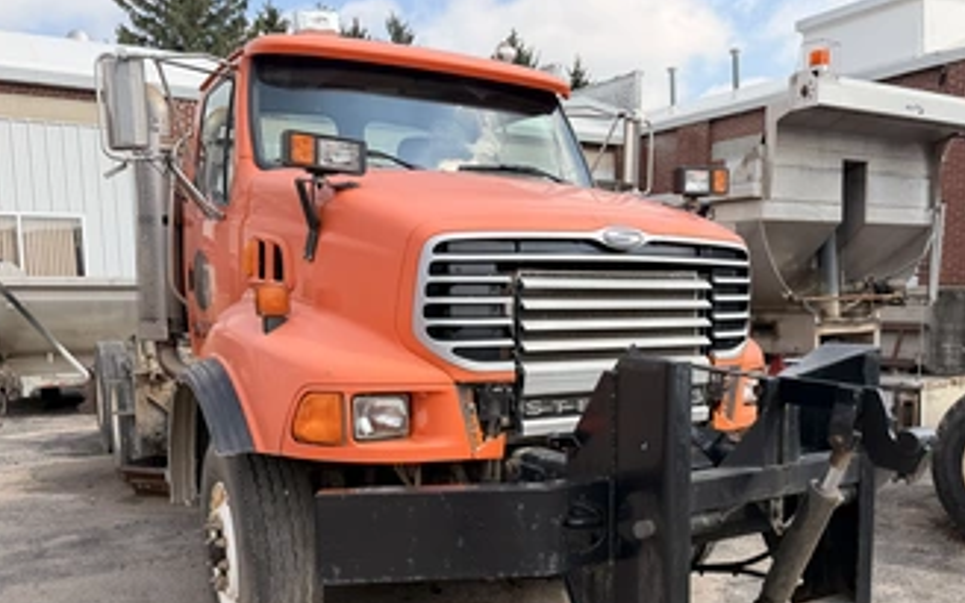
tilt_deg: -8.6
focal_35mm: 31
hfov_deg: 61.1
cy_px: 406
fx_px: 815
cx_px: 524
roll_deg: +3.1
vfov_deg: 40.1
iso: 80
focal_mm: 6.76
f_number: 1.78
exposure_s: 1/1901
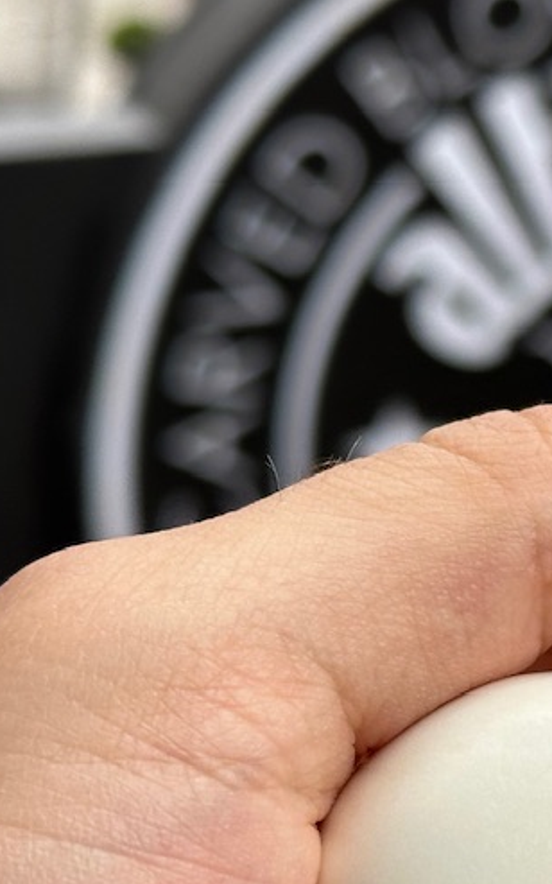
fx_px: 3178
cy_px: 542
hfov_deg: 9.4
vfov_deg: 15.8
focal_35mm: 132
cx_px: 1007
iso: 64
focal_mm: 6.86
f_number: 1.78
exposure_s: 1/1050
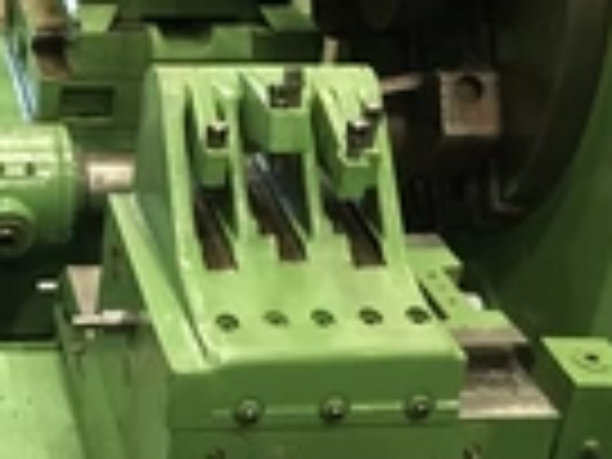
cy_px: 90
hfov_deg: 21.5
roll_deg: -2.1
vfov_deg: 17.2
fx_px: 1503
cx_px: -112
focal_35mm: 85
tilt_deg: -25.5
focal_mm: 4.15
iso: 250
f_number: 2.2
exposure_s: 1/30
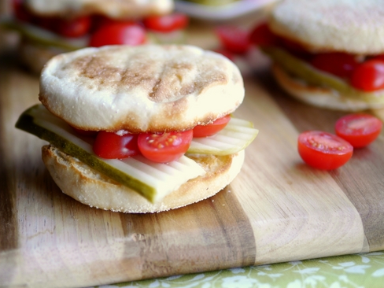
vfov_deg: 24.8
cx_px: 186
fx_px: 654
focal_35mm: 59
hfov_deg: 32.7
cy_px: 140
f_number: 1.4
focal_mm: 25
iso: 100
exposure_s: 1/80
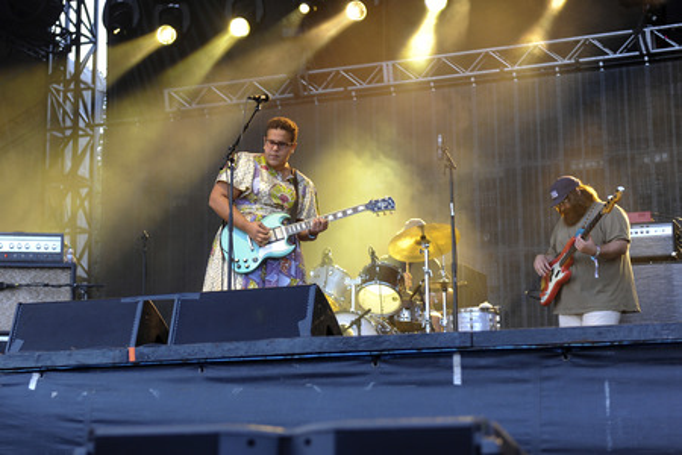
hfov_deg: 28.8
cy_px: 228
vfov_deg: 19.5
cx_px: 341
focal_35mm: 70
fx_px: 1326
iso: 1000
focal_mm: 70
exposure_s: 1/500
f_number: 3.2
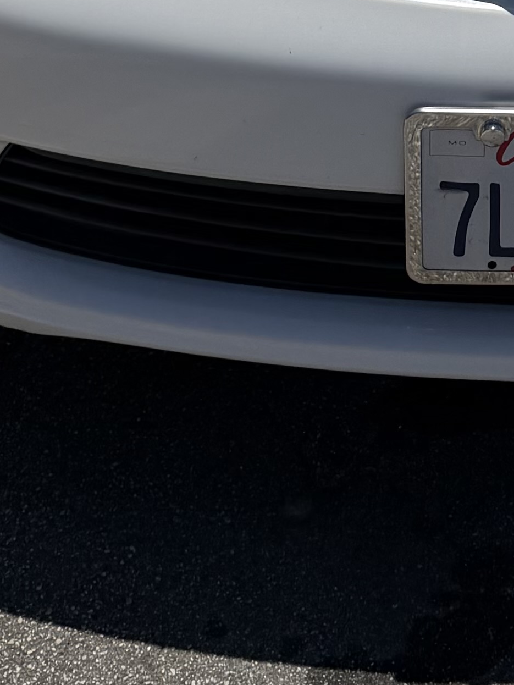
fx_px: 2177
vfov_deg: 16.4
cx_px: 544
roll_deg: -2.6
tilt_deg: -28.3
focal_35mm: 110
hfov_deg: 13.2
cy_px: -329
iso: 80
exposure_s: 1/17544
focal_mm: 6.76
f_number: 1.78
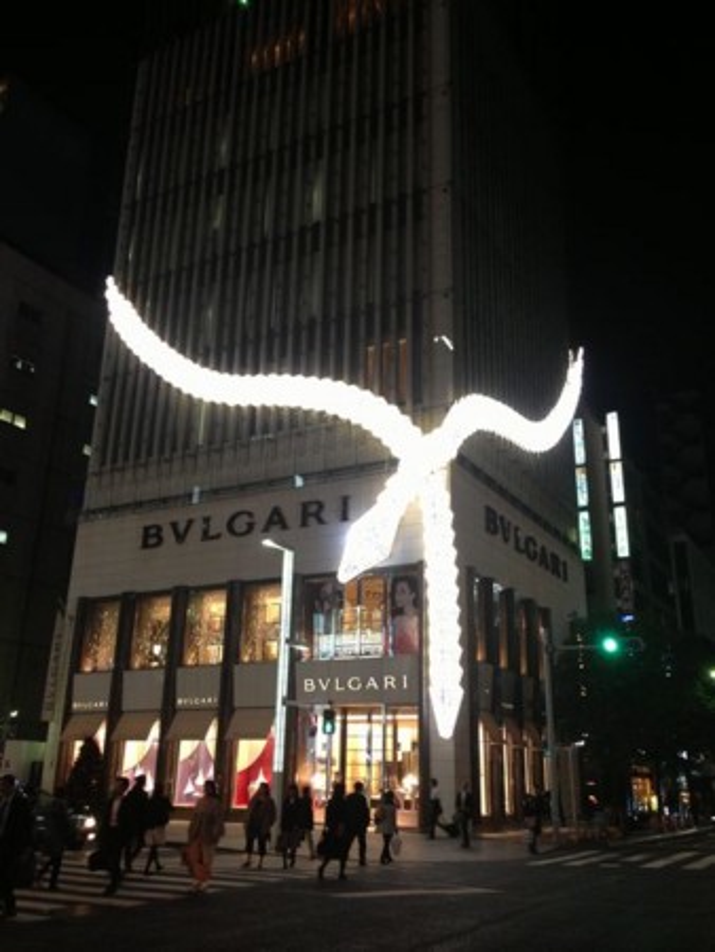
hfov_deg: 43.0
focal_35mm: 33
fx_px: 908
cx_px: 358
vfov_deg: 55.3
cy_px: 476
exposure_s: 1/20
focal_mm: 4.13
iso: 125
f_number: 2.4
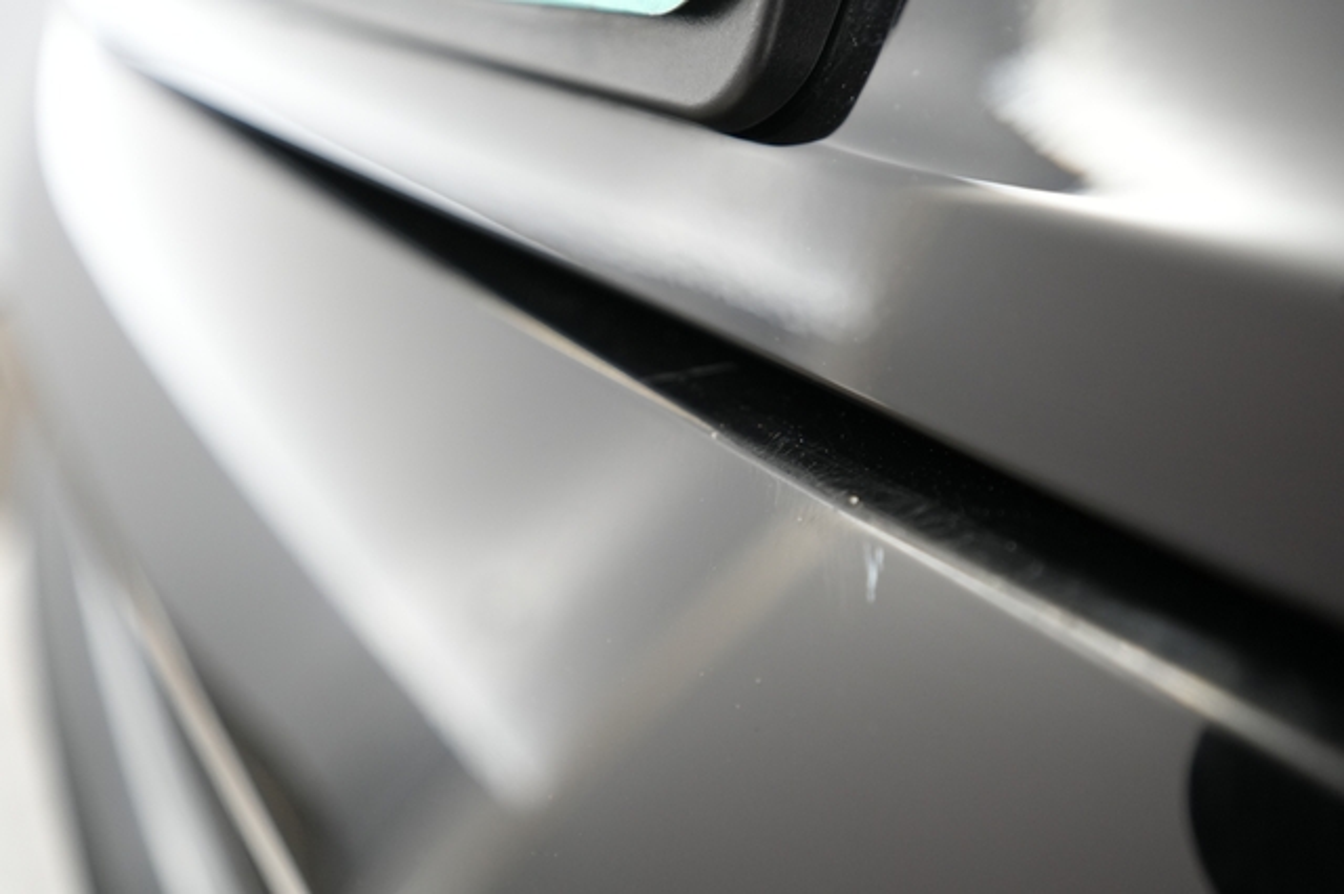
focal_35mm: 28
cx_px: 672
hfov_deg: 65.5
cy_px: 447
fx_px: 1045
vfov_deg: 46.4
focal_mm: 28
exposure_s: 1/100
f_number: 2.8
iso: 2000
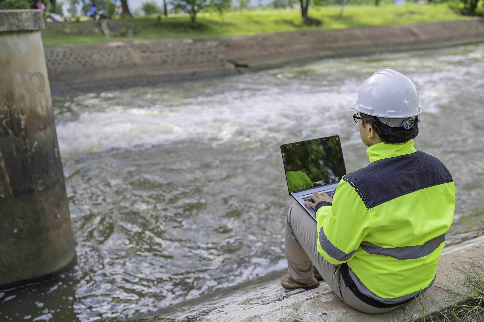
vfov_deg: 37.8
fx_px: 470
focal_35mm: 35
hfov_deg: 54.5
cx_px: 242
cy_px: 161
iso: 100
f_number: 2.8
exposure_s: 1/640
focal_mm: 35
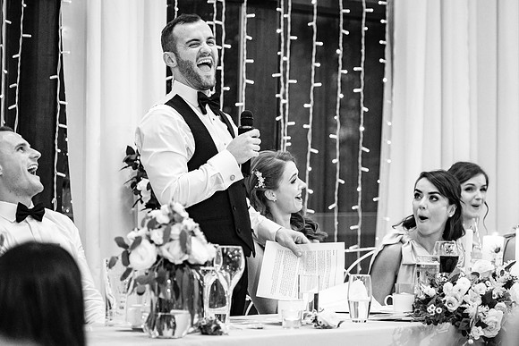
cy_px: 191
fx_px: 2122
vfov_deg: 9.3
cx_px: 290
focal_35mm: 147
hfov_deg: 13.9
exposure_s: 1/160
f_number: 2.8
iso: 1250
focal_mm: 87.1
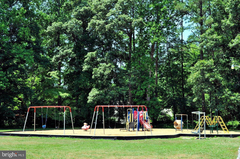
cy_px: 80
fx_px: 340
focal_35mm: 51
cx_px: 120
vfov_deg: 26.4
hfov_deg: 38.9
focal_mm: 34
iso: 200
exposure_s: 1/250
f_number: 8
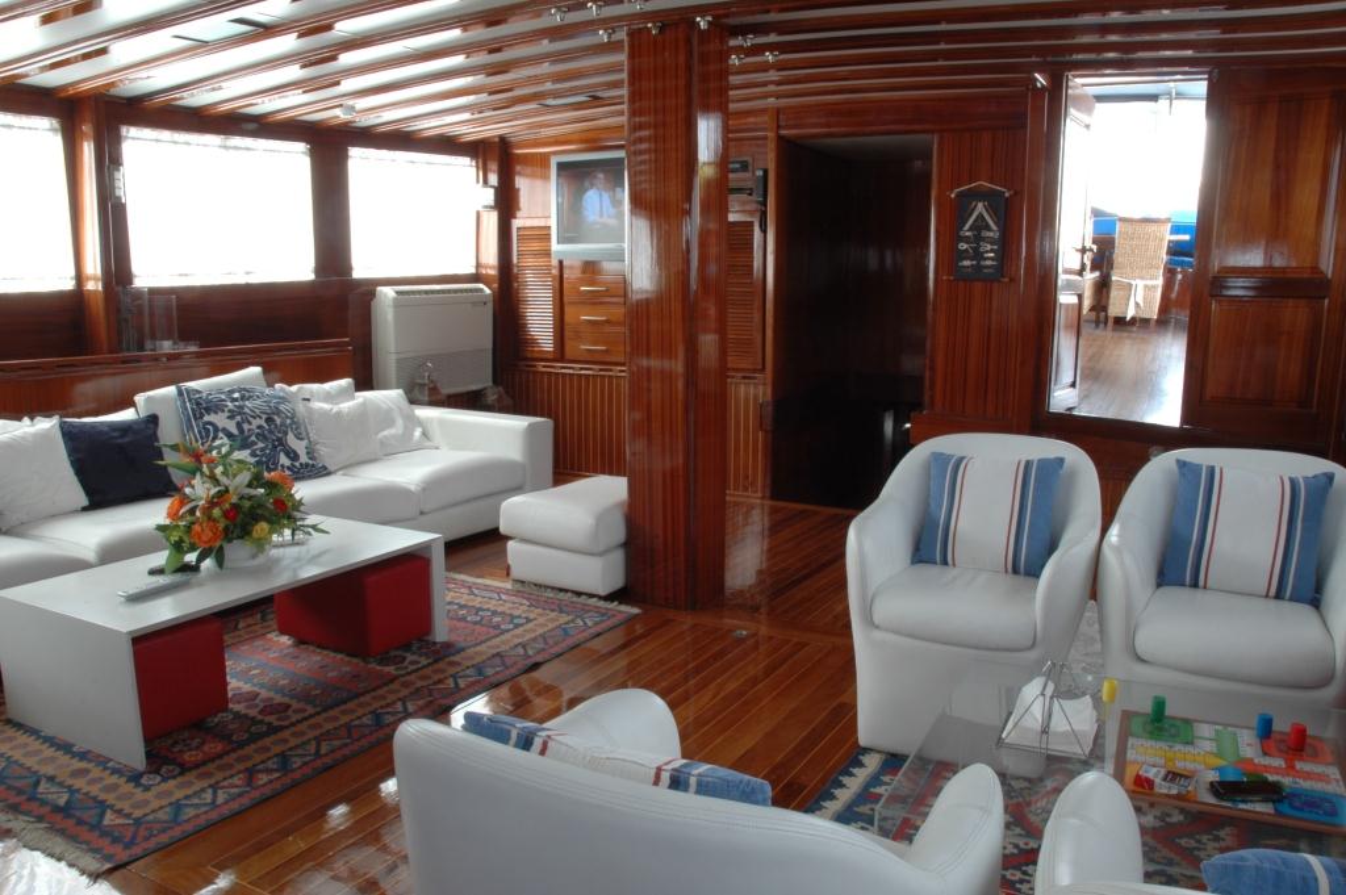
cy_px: 448
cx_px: 673
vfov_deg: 47.9
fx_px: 1009
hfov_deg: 67.4
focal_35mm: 27
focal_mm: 18
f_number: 22
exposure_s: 1.3
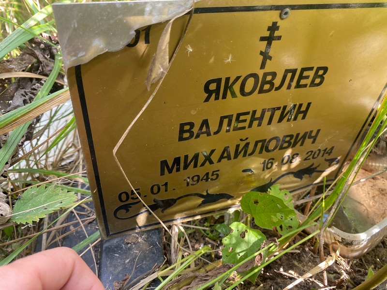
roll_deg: -1.3
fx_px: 291
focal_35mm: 26
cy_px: 145
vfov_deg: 53.1
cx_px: 194
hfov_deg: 67.3
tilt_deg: -41.1
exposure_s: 1/121
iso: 80
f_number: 1.8
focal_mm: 4.25
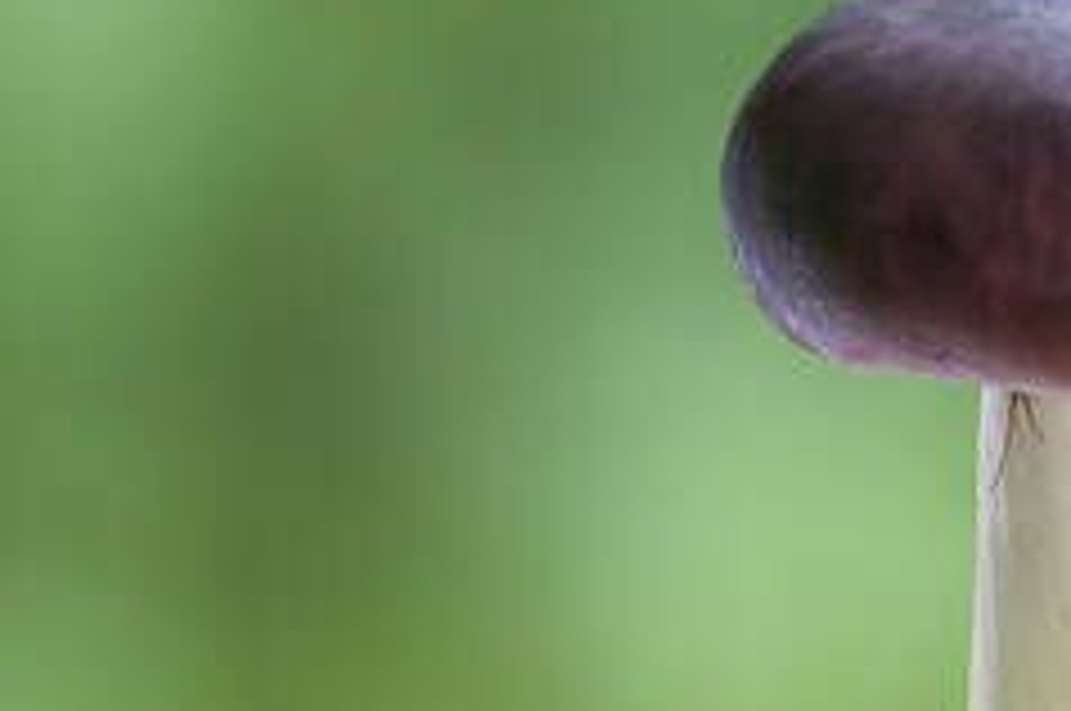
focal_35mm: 331
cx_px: 608
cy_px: 277
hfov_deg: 6.2
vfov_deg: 4.1
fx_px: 9834
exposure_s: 1/125
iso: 400
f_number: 5.6
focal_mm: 105
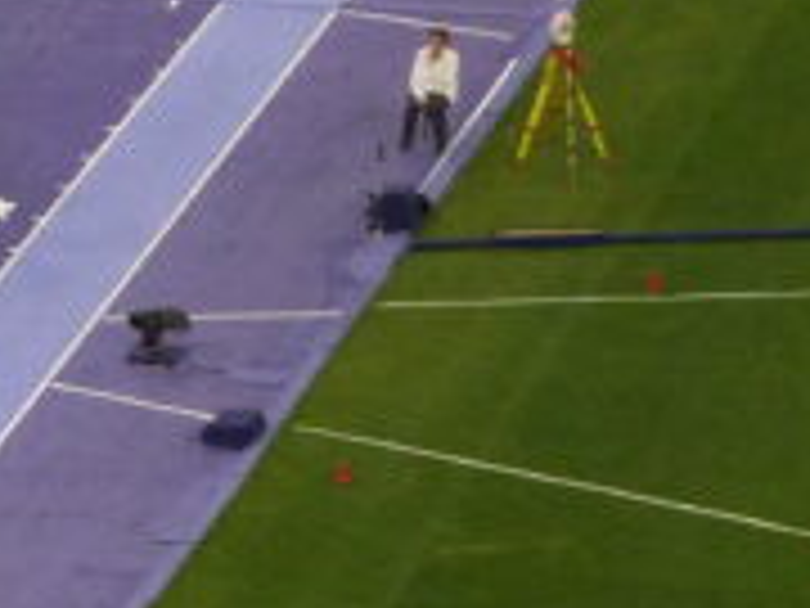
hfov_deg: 4.9
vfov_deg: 3.7
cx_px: -760
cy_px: 802
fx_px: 9290
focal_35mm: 397
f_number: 3.4
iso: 400
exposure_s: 1/320
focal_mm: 15.1
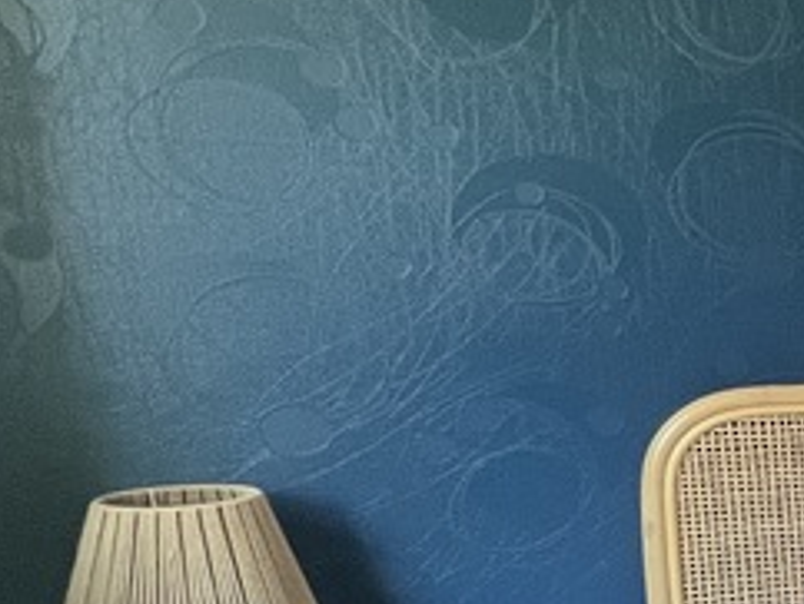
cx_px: 1633
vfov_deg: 23.3
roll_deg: -1.8
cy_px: 485
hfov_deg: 18.7
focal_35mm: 62
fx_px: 1441
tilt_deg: -9.8
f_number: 1.8
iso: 250
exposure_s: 1/100
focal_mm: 1.57
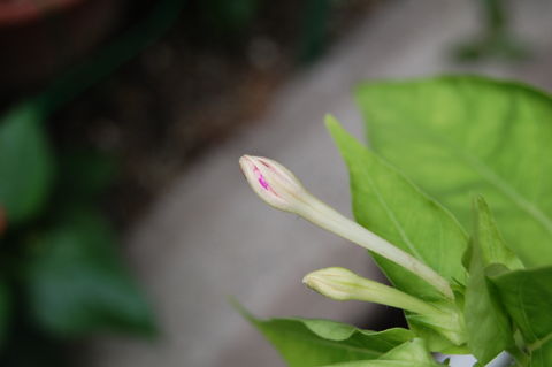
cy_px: 184
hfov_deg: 24.6
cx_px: 276
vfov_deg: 16.5
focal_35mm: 82
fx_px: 1264
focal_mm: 55
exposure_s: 1/200
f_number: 7.1
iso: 200
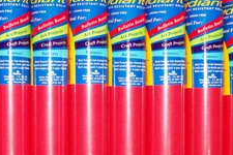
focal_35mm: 81
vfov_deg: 16.8
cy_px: 87
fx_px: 524
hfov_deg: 24.7
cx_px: 55
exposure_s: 1/125
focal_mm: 6.3
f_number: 3.1
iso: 200
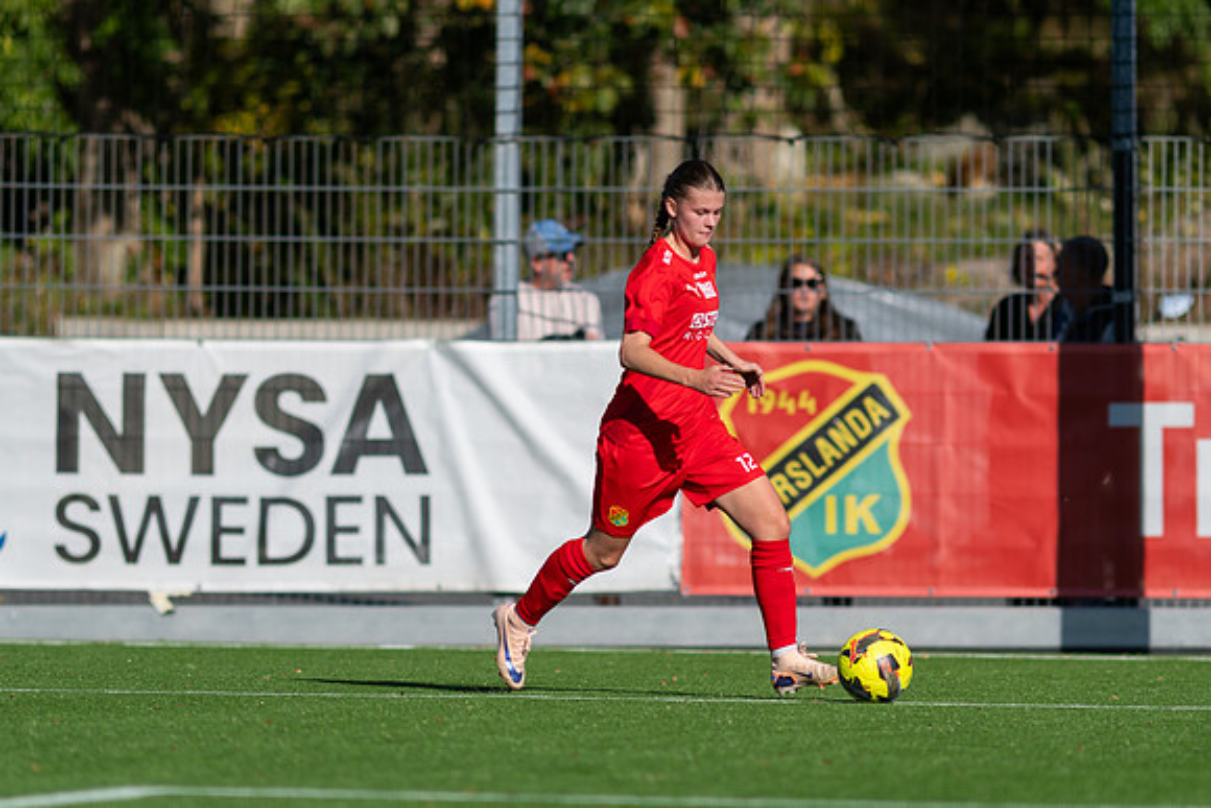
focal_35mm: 469
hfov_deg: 4.4
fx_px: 15776
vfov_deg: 2.9
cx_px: 606
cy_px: 404
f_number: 3.2
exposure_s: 1/2000
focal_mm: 300
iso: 100
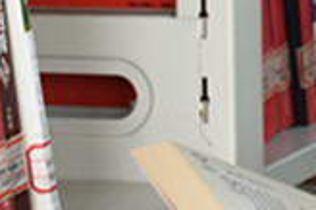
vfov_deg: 6.1
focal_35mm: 220
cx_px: 694
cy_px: -119
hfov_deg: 8.7
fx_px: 1929
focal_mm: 24
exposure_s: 1/5
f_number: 5.6
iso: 400
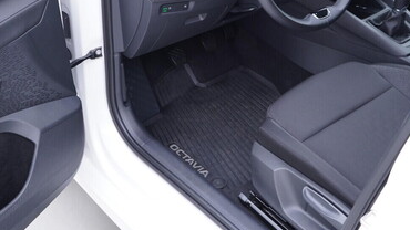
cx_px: 234
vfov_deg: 21.1
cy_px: 38
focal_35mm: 56
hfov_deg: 37.2
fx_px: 609
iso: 200
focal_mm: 24
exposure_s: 1/40
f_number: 2.8
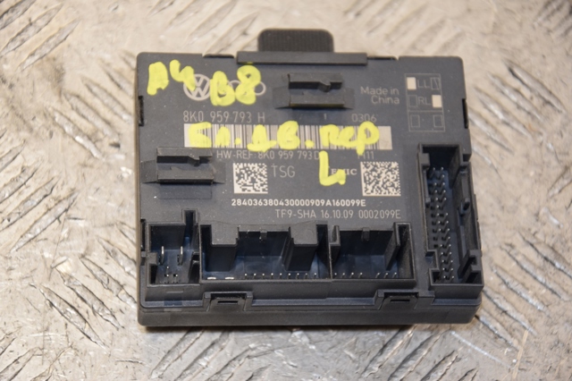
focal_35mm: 128
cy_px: 190
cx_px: 286
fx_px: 2025
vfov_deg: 10.7
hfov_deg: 16.1
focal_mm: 85
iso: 800
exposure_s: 1/125
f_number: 5.6
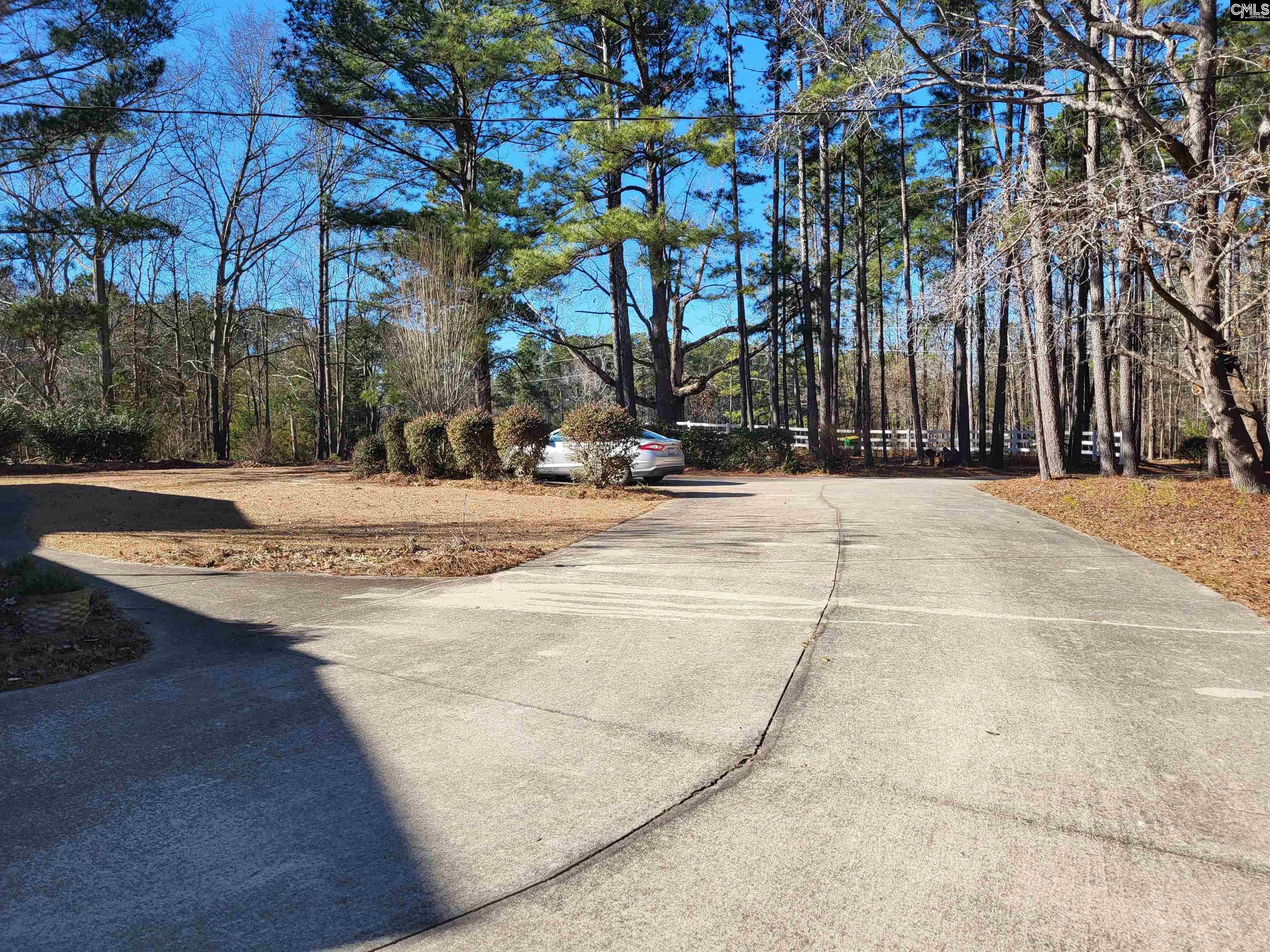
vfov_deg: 53.1
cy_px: 476
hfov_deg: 67.3
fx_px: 954
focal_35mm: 26
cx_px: 635
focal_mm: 5.4
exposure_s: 1/1321
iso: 40
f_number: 1.8
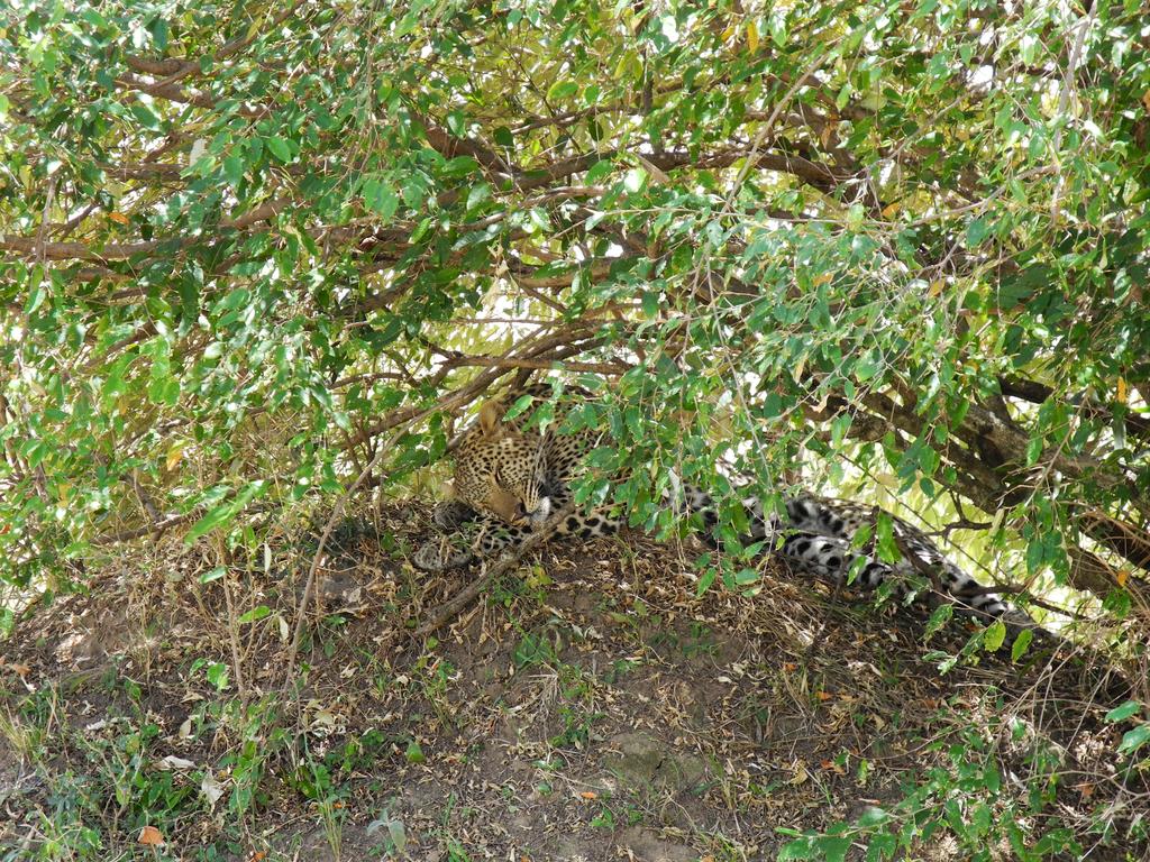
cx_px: 575
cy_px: 431
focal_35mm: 200
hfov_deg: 9.9
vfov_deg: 7.4
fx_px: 6644
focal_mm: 42.6
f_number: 5.6
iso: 100
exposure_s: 1/41.1
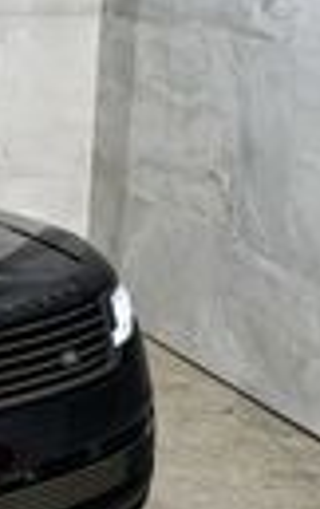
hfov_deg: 10.4
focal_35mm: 117
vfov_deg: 17.7
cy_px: 349
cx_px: -304
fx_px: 1627
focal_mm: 37
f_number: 5
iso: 1600
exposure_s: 1/60
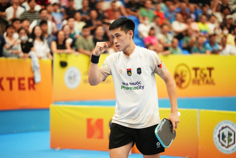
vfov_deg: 8.6
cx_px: 118
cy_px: 79
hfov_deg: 12.9
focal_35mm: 159
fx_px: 1043
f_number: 2.8
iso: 3200
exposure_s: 1/1000
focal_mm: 159
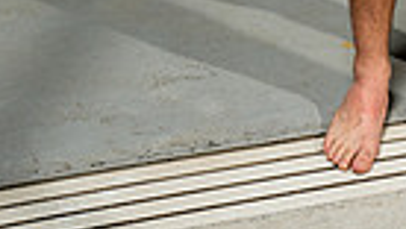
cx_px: 388
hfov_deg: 18.1
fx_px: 1250
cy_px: -411
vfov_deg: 8.9
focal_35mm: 116
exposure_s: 1/250
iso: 640
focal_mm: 34
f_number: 6.3
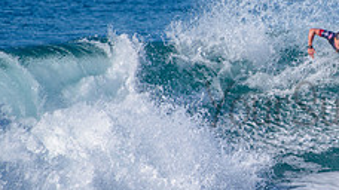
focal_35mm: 1334
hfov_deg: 1.6
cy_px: 91
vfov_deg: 0.9
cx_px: 358
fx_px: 11986
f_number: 5.6
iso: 125
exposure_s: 1/1600
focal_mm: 500
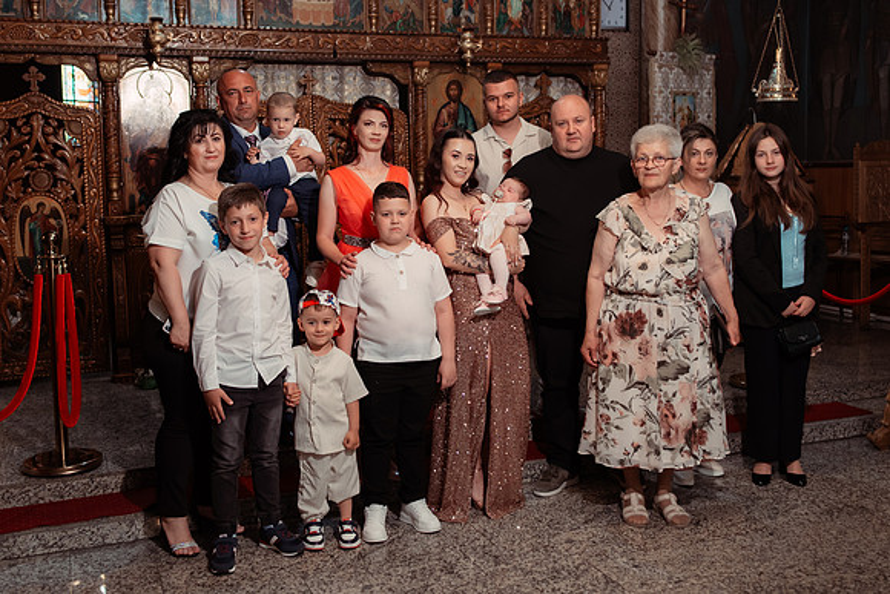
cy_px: 267
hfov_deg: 49.9
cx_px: 437
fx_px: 956
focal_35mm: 39
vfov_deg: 34.5
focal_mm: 35
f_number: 2.8
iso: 1600
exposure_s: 1/250
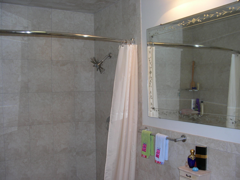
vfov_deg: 37.7
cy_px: 90
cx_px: 120
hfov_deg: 49.0
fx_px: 263
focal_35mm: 38
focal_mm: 8
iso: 100
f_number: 2.8
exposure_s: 1/60
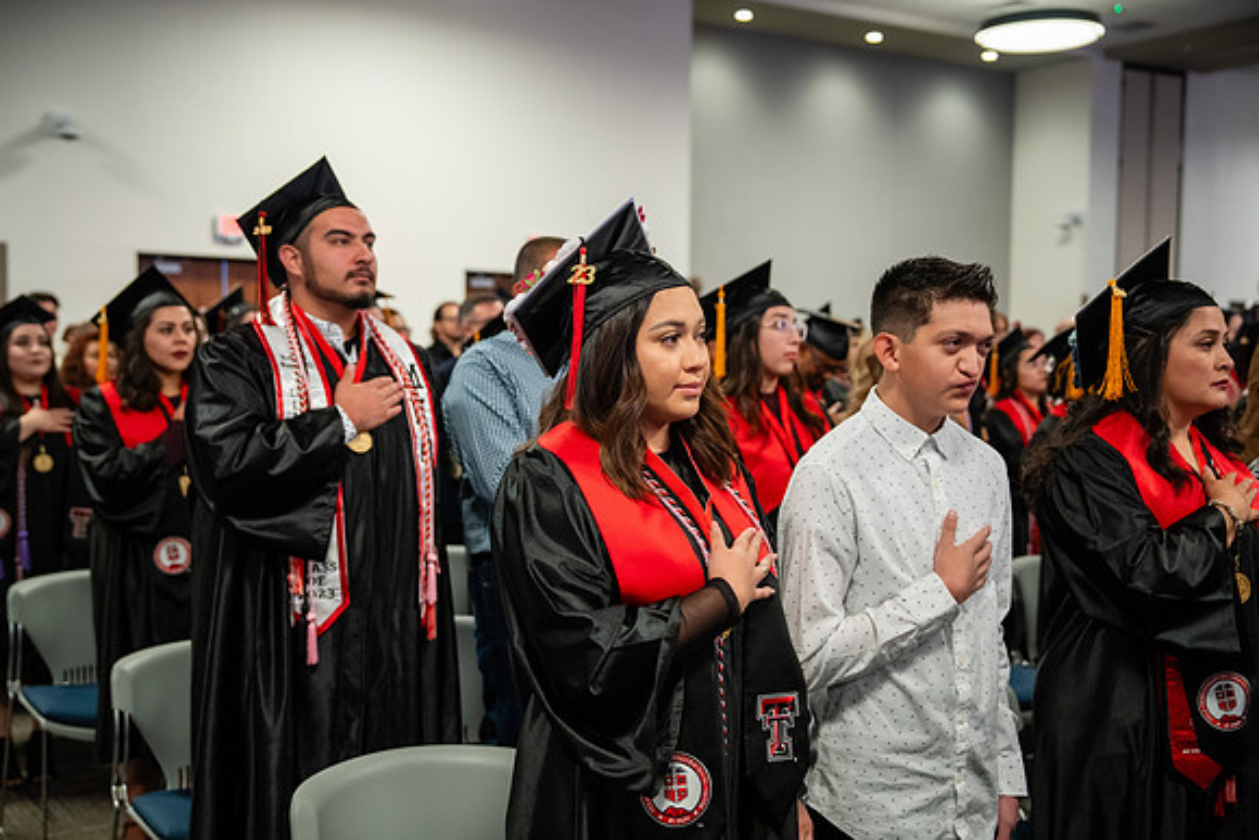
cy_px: 420
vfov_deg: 32.0
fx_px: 1464
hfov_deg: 46.5
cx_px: 630
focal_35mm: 42
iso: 2500
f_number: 2.8
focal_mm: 40
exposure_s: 1/160
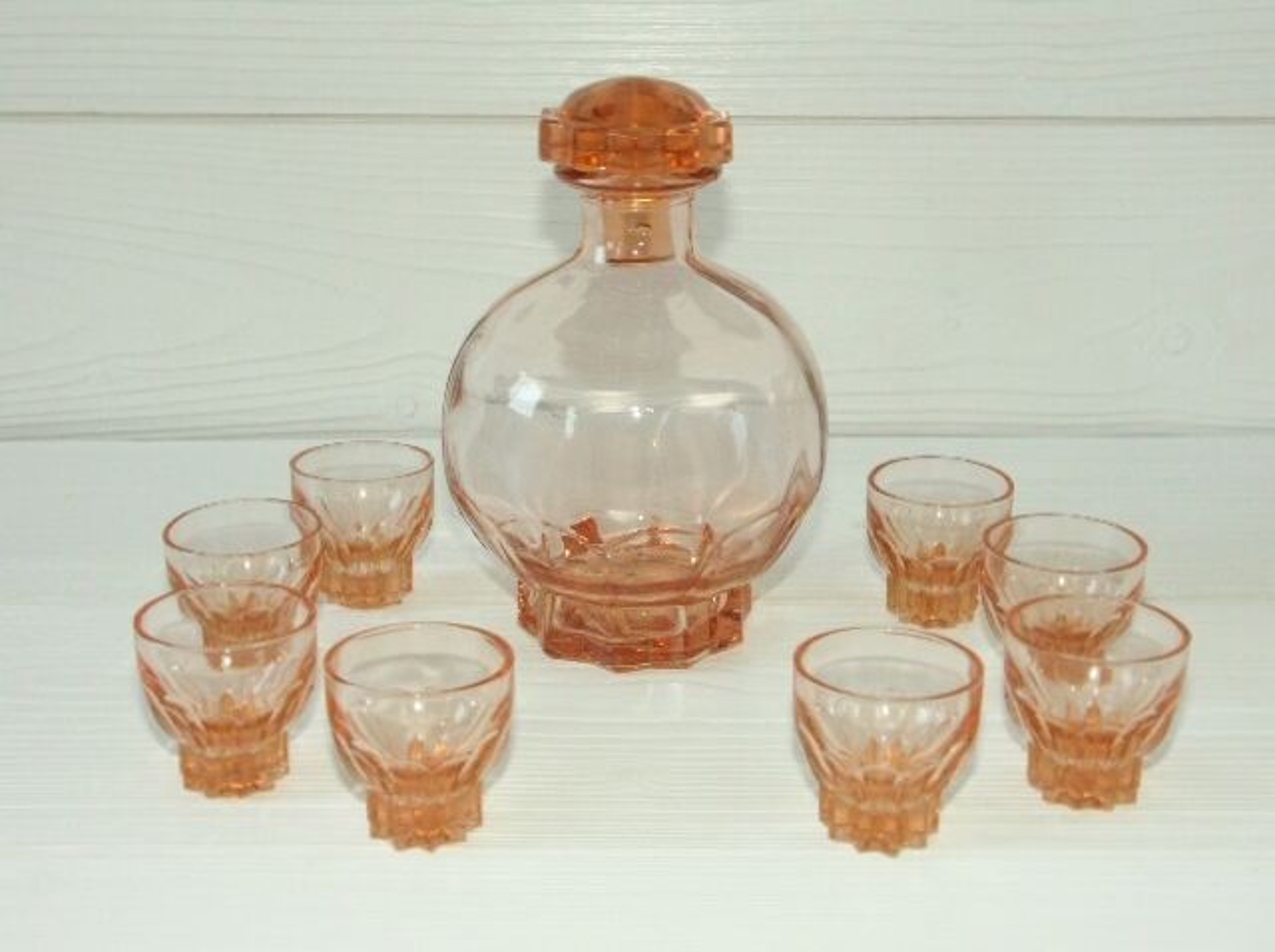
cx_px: 638
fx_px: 1545
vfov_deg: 34.3
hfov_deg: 44.9
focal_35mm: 42
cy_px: 476
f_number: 5.6
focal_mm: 10.99
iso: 200
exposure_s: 1/60
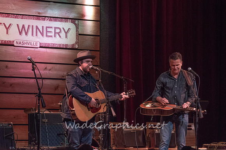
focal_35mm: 178
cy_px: 75
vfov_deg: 7.7
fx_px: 1118
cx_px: 113
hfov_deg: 11.5
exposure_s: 1/125
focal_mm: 178
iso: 6400
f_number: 8
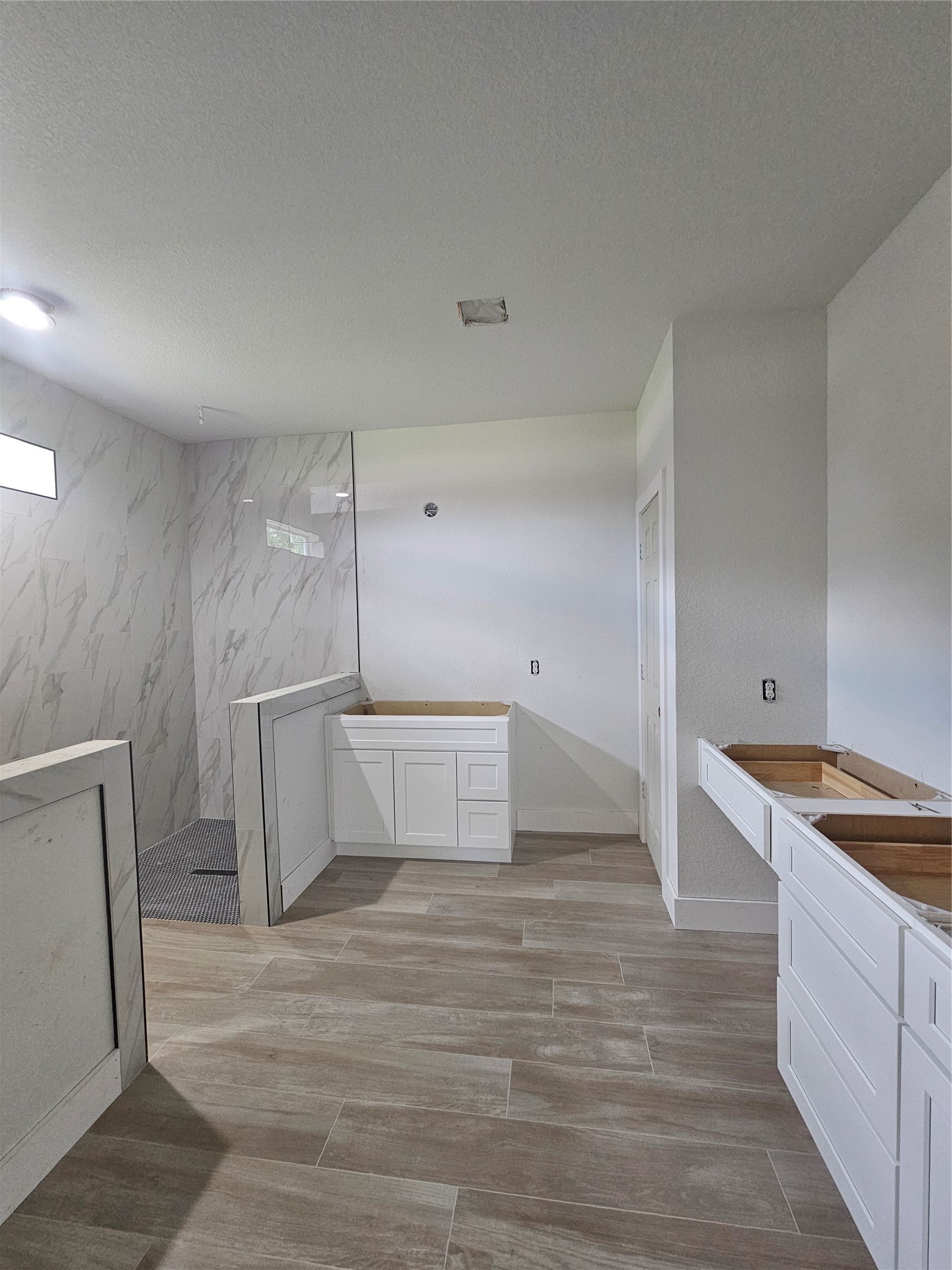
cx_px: 476
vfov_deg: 106.2
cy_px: 635
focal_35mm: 13
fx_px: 477
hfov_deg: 89.9
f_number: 2.2
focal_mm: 2.2
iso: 250
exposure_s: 1/60
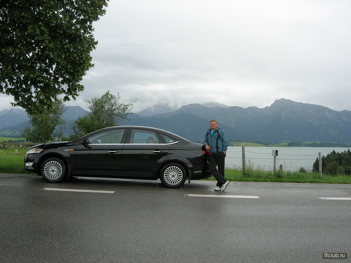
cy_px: 132
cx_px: 176
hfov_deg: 49.0
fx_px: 385
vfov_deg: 37.7
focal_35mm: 38
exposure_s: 1/248
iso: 64
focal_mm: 7.8
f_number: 4.8
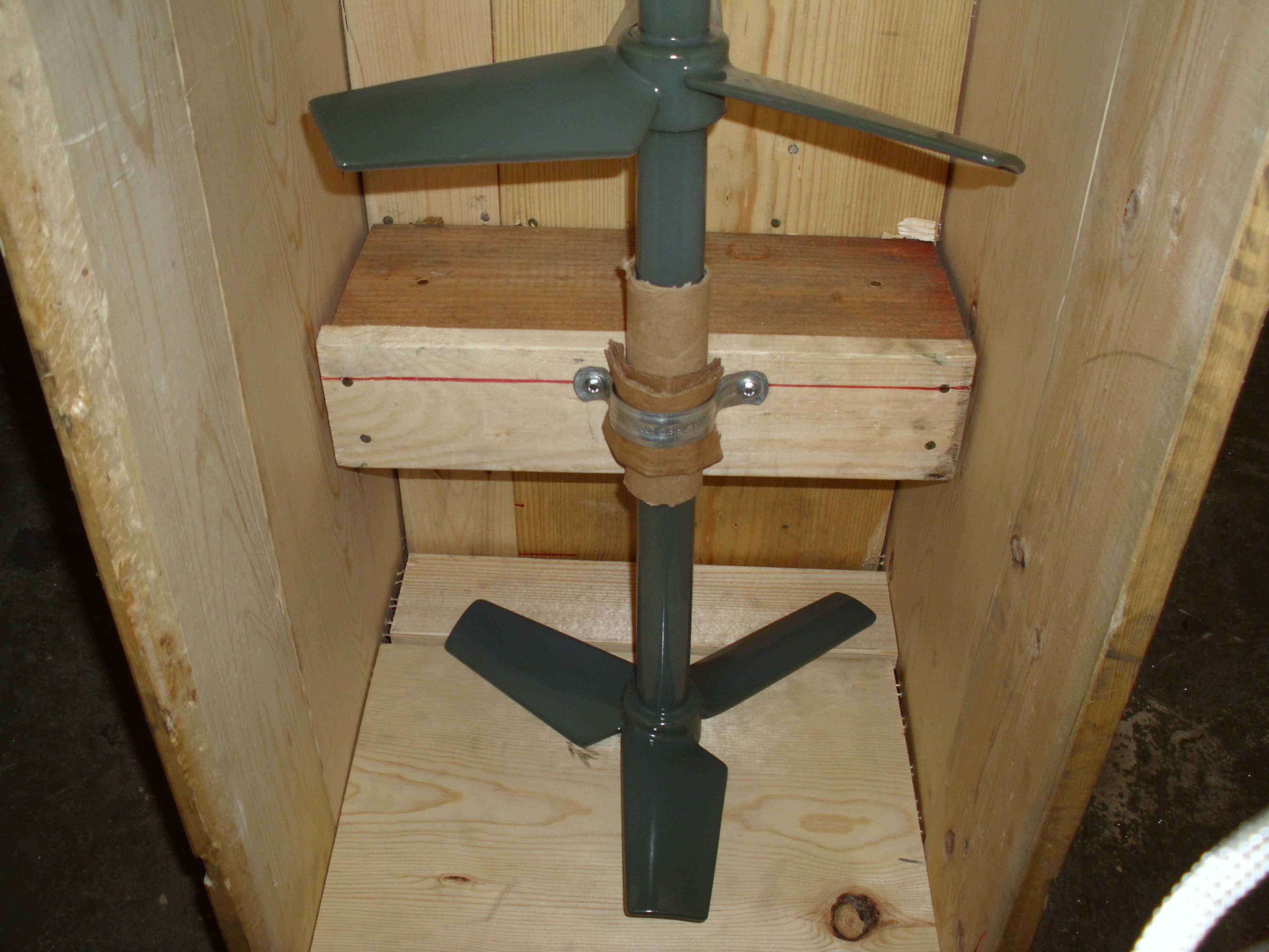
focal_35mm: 38
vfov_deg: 37.7
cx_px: 634
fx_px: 1393
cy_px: 476
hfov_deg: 49.0
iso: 200
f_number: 2.9
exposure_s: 1/60
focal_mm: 6.3
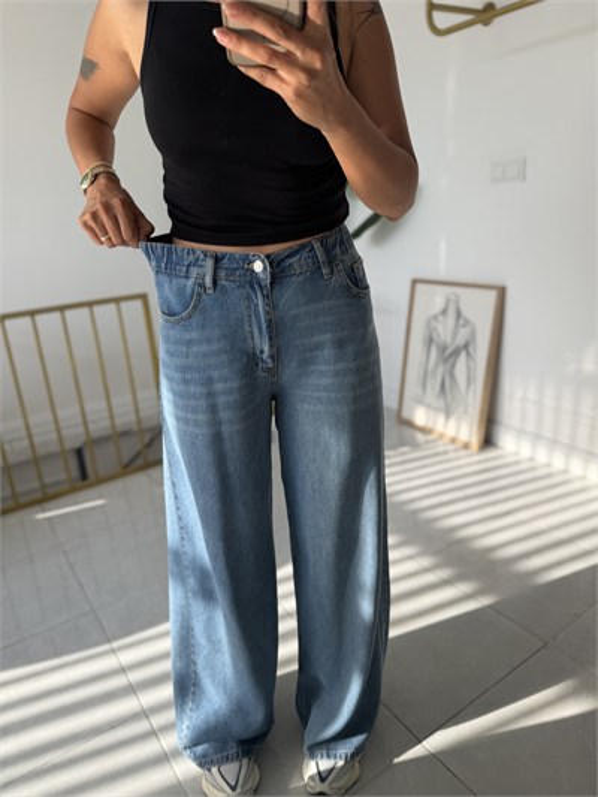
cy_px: 398
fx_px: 553
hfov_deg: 56.8
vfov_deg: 71.6
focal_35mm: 24
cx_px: 299
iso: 80
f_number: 1.78
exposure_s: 1/433
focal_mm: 6.76
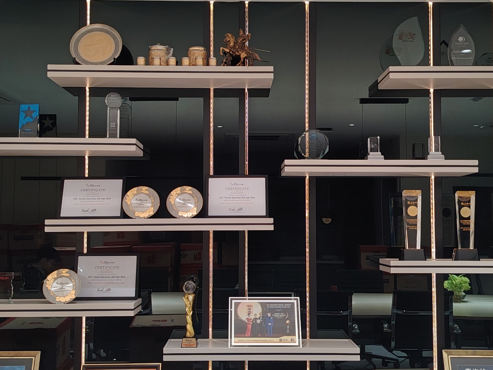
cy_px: 185
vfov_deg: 30.9
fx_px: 669
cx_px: 246
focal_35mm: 47
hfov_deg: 40.4
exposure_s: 1/25
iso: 659
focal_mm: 5.25
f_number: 1.75
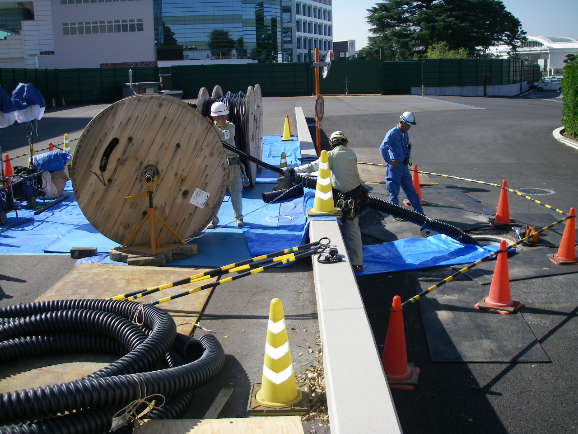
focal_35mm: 38
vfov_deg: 37.7
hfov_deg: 49.0
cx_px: 289
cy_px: 217
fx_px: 635
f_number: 3.3
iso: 64
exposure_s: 1/500
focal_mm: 6.3
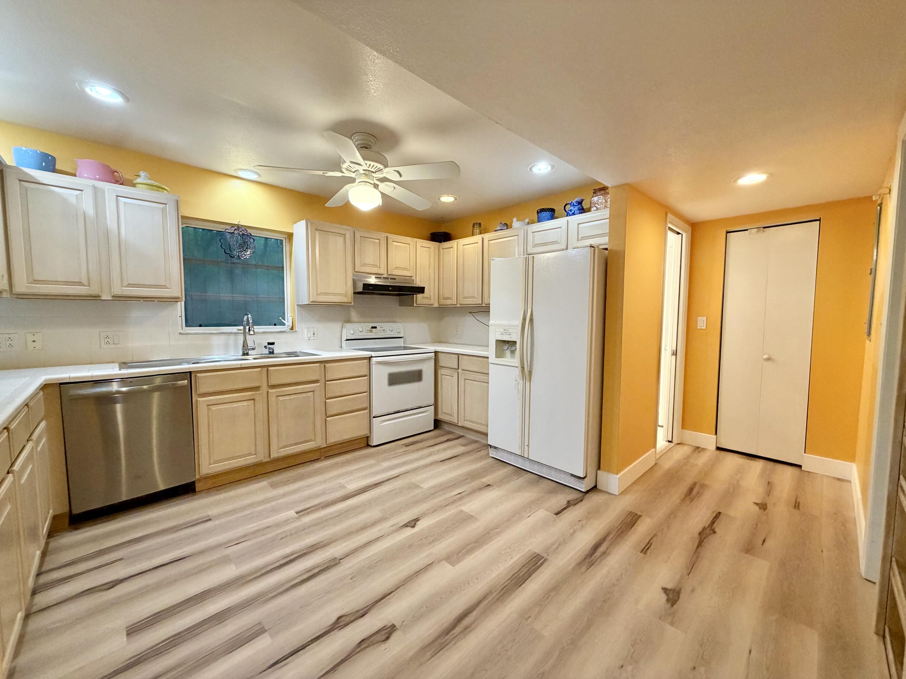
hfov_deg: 102.1
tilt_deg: -4.0
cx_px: 453
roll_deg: -0.5
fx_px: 366
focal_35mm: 14
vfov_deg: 85.7
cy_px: 340
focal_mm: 2.22
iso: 250
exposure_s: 1/60
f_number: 2.2
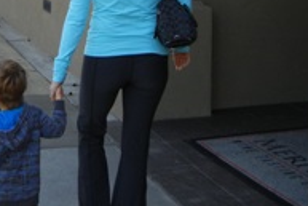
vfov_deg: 15.7
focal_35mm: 84
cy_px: -45
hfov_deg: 23.7
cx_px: 54
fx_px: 719
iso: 160
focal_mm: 5.4
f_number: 3.5
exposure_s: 1/447
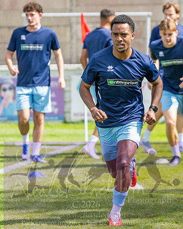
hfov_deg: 6.4
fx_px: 1635
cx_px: 159
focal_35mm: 242
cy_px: 74
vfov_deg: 8.0
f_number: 1.6
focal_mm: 85
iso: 200
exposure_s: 1/6400
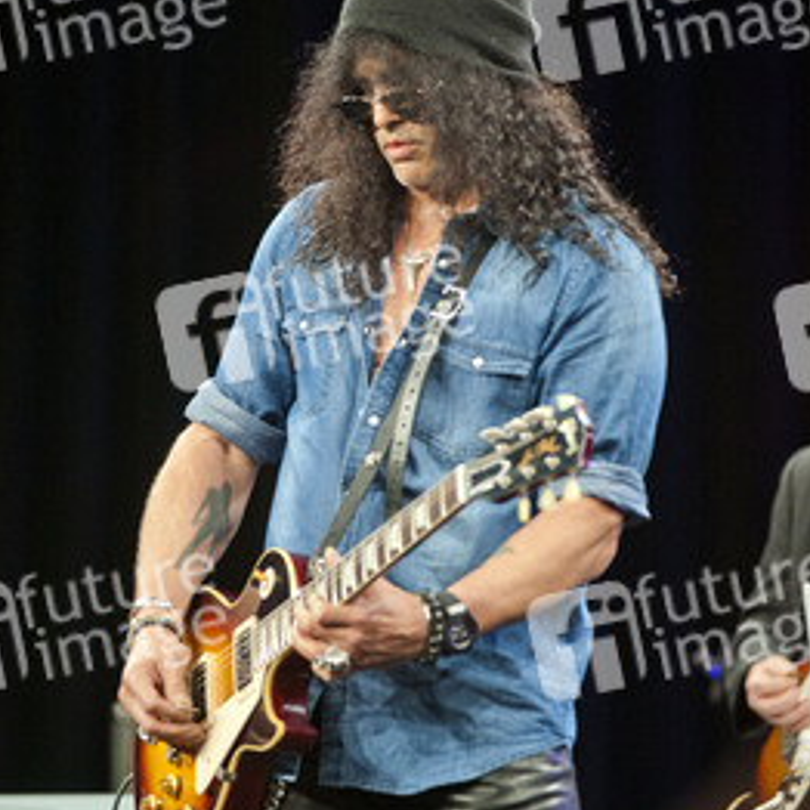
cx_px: 407
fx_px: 6883
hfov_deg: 6.7
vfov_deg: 6.7
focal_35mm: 260
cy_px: 473
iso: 1250
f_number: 2.8
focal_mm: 200
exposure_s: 1/200
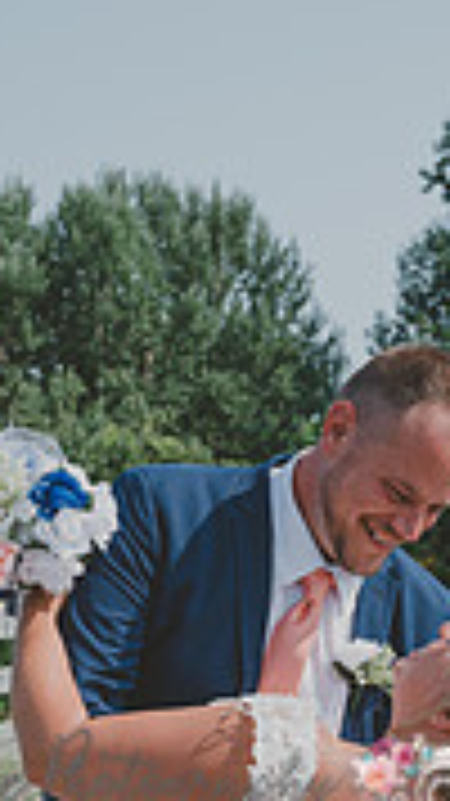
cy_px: 954
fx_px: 2187
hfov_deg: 11.7
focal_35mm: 103
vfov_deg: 19.6
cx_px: 173
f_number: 7.1
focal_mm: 39
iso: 100
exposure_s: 1/400
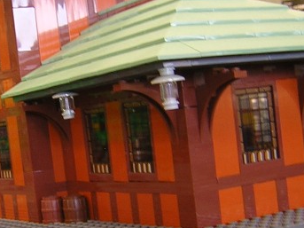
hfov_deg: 23.1
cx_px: 82
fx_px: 737
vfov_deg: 17.6
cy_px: 109
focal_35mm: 84
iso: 100
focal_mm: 4.7
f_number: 2.6
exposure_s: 1/11.5
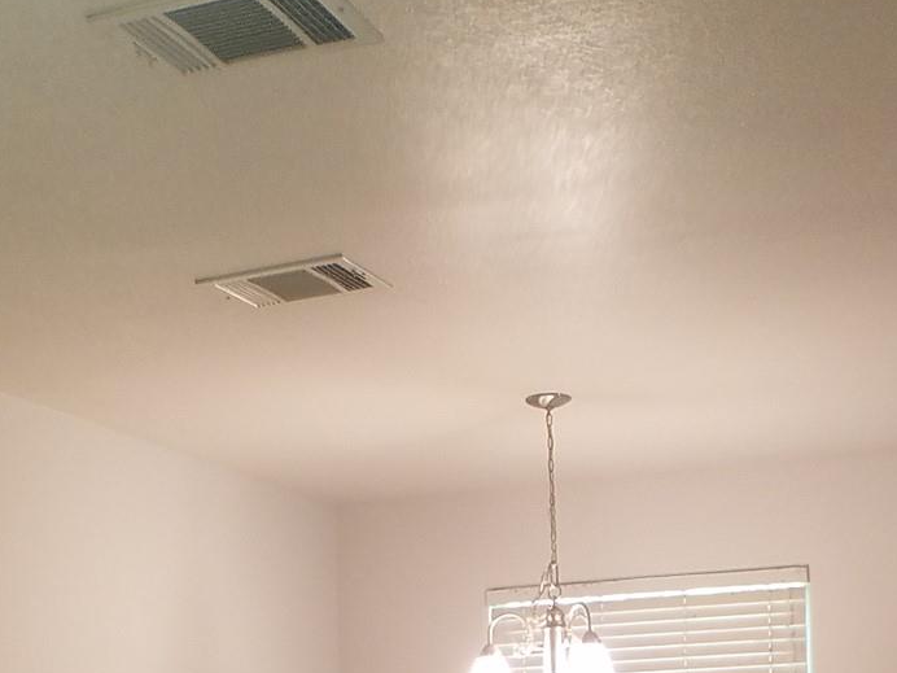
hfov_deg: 25.3
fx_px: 1995
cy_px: 772
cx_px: 426
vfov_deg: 18.3
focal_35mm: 77
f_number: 1.7
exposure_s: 1/50
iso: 160
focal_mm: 4.2
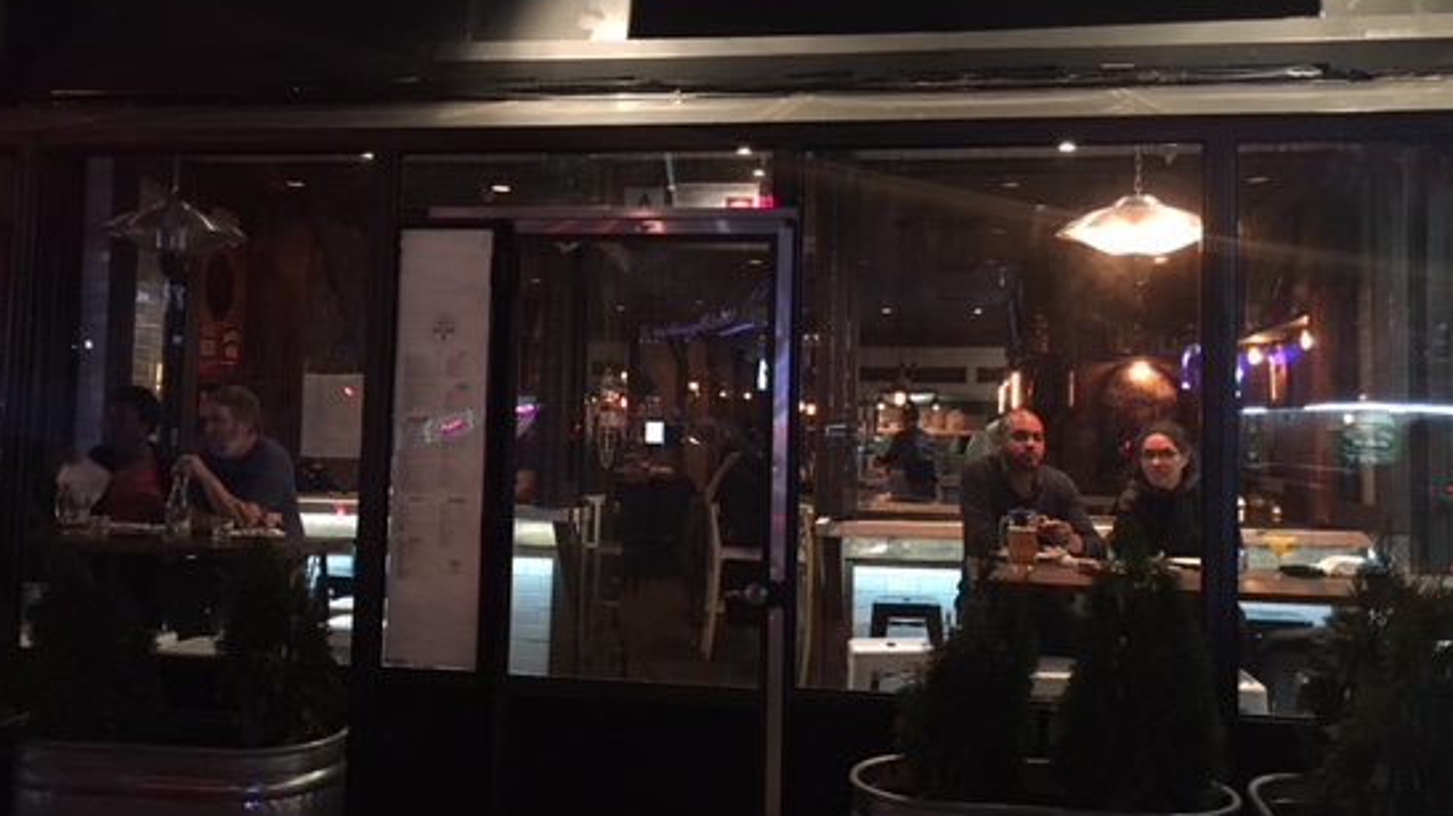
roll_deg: -1.3
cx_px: 709
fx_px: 1425
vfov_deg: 31.9
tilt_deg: +2.1
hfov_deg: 54.0
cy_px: 343
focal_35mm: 37
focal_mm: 4.15
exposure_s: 1/15
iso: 400
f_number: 2.2
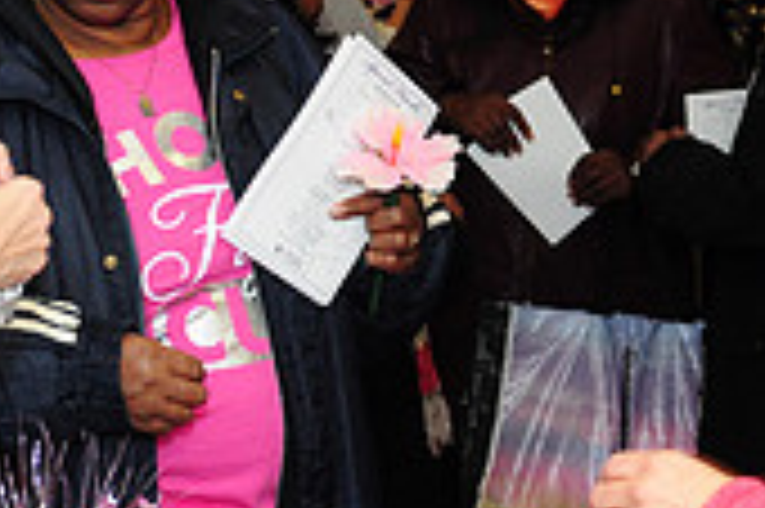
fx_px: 2611
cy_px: 398
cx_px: 9
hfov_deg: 16.3
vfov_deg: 11.1
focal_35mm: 123
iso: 800
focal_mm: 24
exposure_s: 1/60
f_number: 4.5
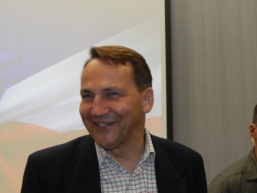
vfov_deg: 21.5
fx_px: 505
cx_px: 160
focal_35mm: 68
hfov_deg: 28.5
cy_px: 130
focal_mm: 8.6
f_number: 3.7
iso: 800
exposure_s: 1/160
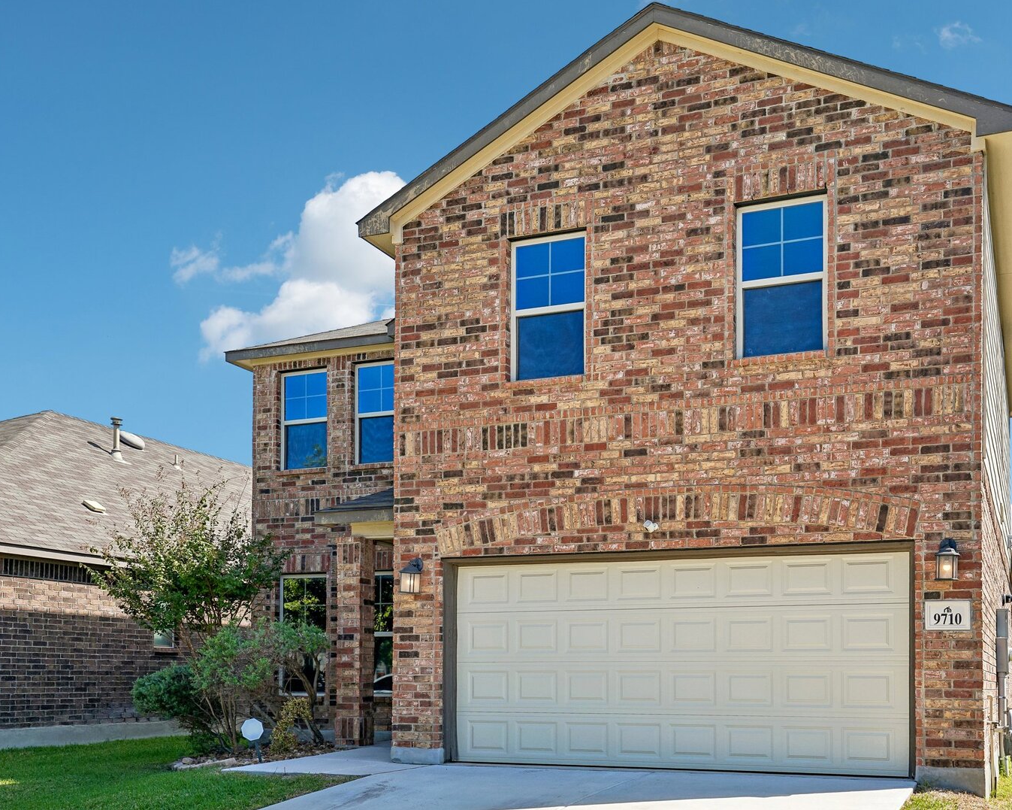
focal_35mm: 35
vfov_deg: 42.2
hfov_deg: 51.2
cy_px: 405
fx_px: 1048
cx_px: 602
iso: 200
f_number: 8
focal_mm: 31
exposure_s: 1/400
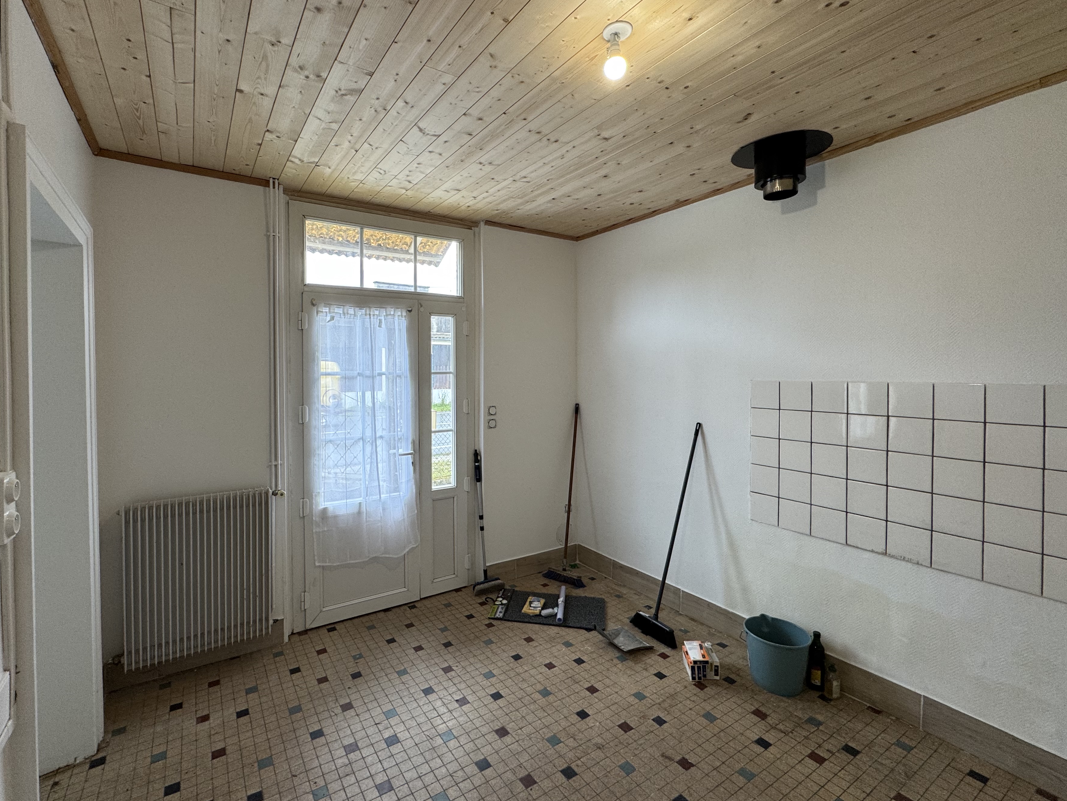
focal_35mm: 16
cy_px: 373
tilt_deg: +0.3
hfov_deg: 94.3
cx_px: 491
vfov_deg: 78.0
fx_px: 493
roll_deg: +0.7
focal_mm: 2.22
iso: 100
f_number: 2.2
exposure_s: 1/100
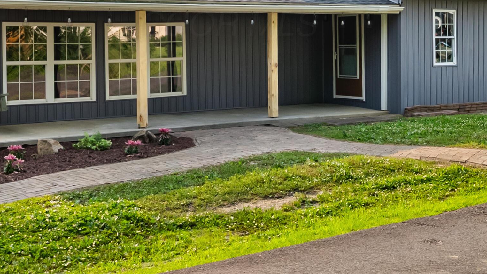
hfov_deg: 35.4
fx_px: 762
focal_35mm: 59
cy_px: 24
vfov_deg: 20.0
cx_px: 230
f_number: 9
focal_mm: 21
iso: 320
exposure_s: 1/125
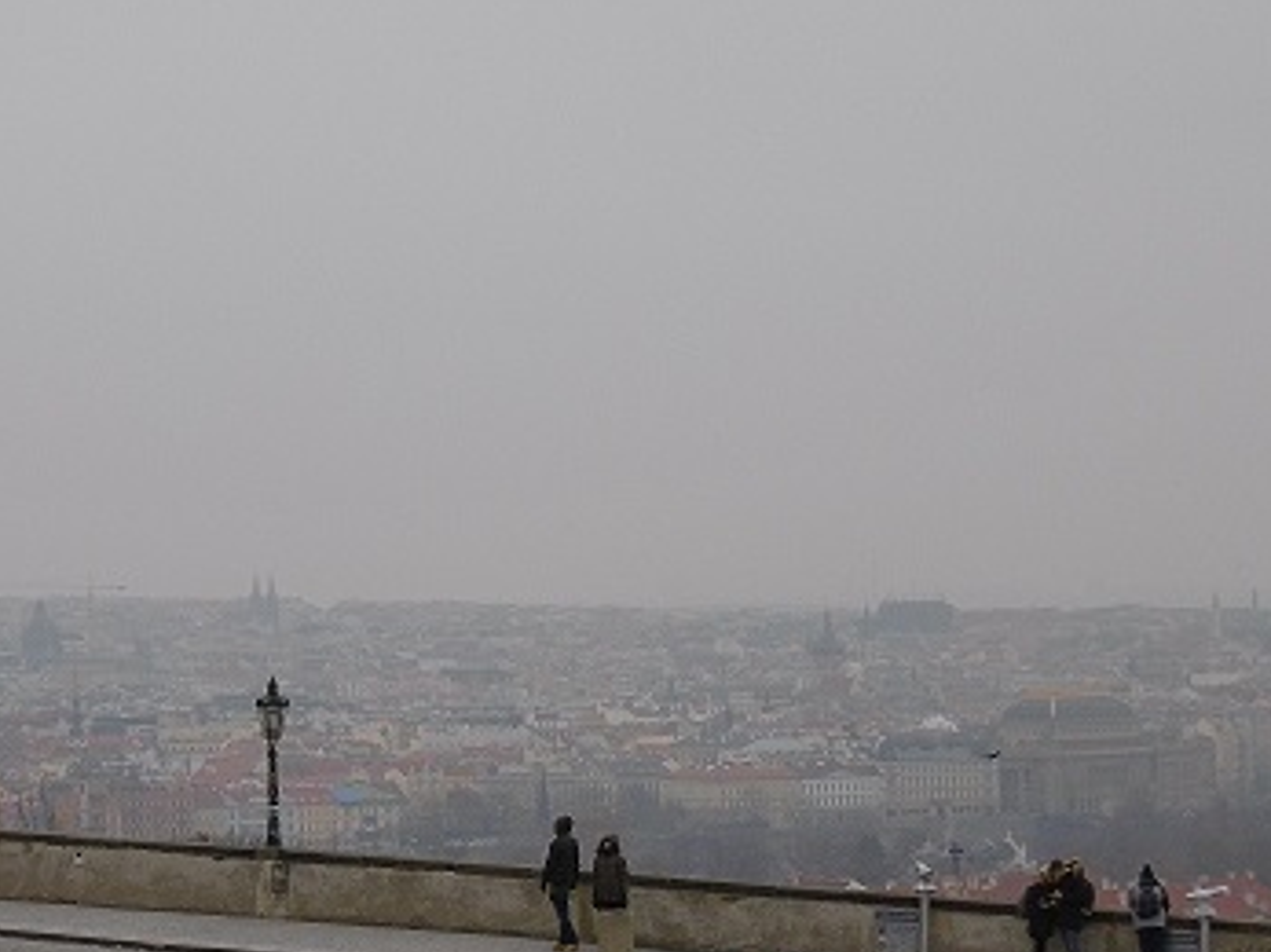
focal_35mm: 113
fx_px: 4148
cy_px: 564
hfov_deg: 17.4
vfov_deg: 13.1
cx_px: 553
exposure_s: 1/250
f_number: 4.4
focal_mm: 12.1
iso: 100
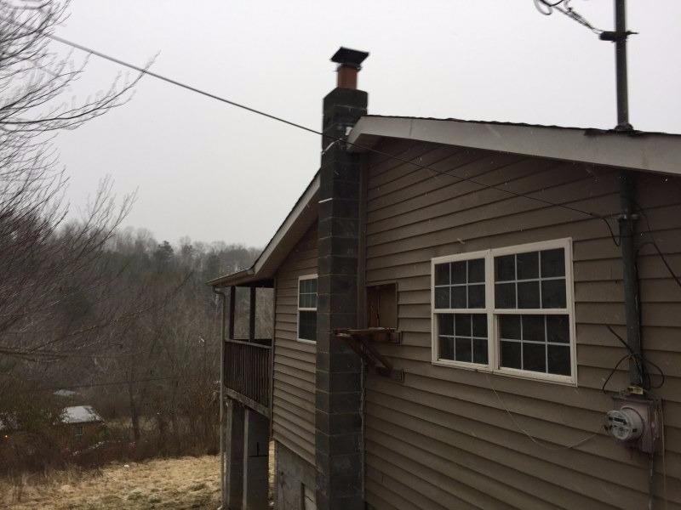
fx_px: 571
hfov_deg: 61.7
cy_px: 255
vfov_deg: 48.2
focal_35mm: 29
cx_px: 340
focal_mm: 4.15
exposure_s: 1/120
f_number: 2.2
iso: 40
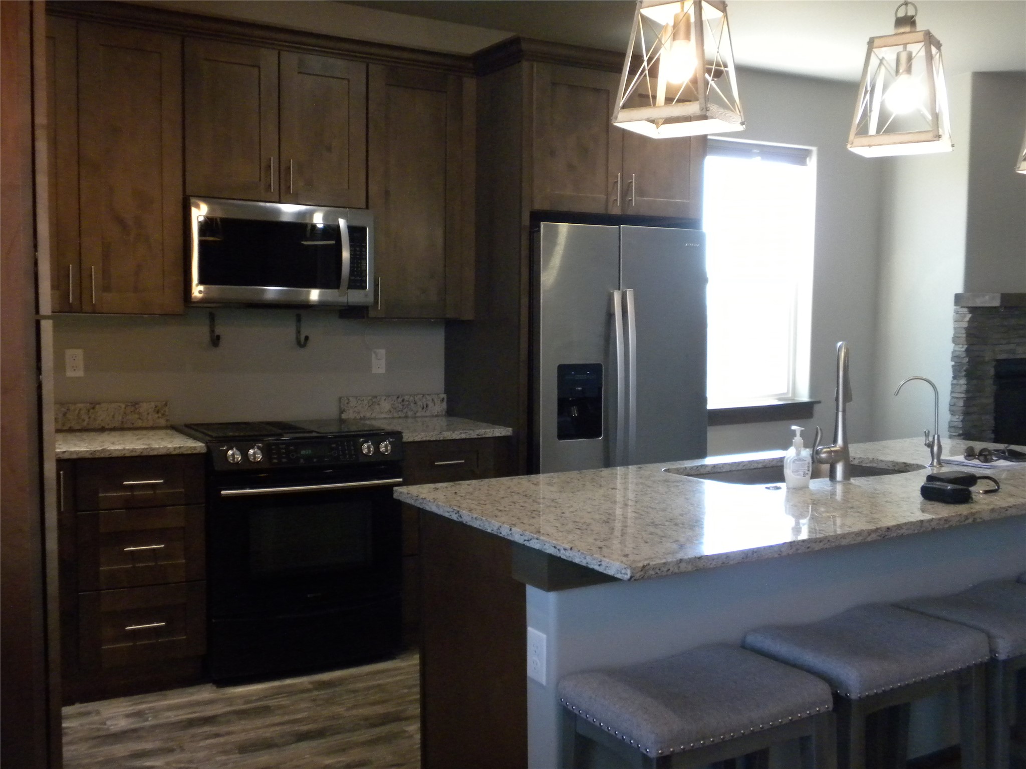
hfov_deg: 50.1
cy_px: 384
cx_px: 513
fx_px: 1097
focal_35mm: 37
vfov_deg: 38.7
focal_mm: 6.6
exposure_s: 1/75.4
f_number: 3.5
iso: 400
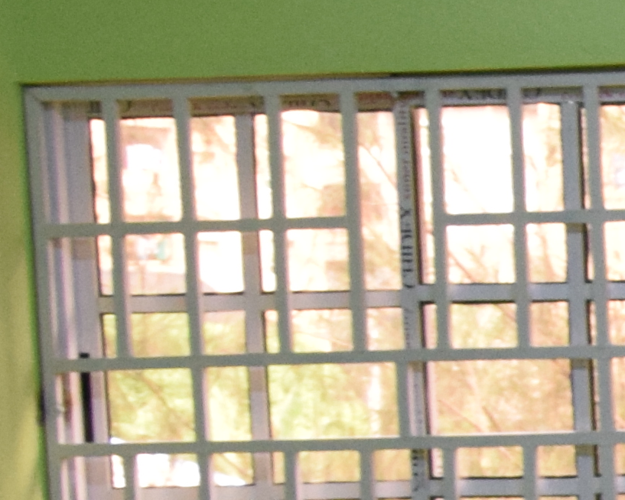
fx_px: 3441
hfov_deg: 8.8
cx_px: 1772
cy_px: 891
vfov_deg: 8.0
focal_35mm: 186
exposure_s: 1/125
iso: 2000
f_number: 5.6
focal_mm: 18
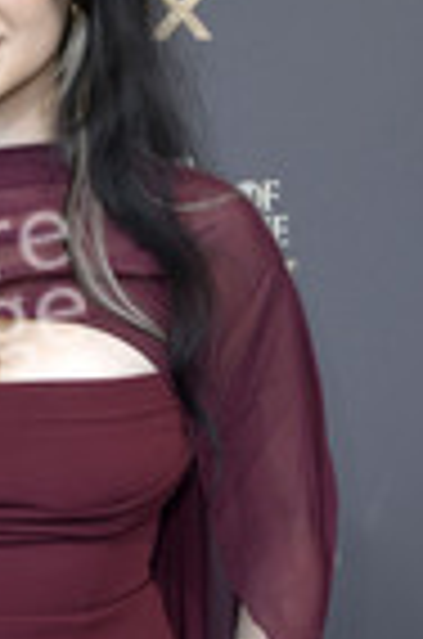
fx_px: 1700
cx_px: -14
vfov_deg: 20.9
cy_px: 544
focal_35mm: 96
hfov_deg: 13.9
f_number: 6.3
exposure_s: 1/250
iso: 400
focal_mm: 34
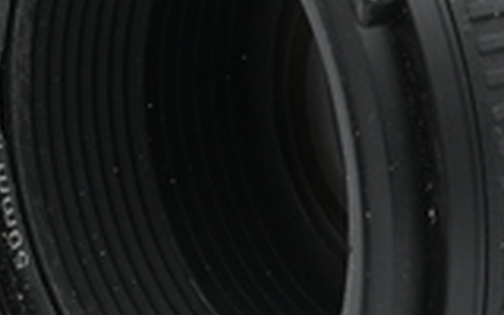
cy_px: 20
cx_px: 526
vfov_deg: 3.0
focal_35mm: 434
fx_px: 5961
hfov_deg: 4.8
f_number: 14
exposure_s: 1/15
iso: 100
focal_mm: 68
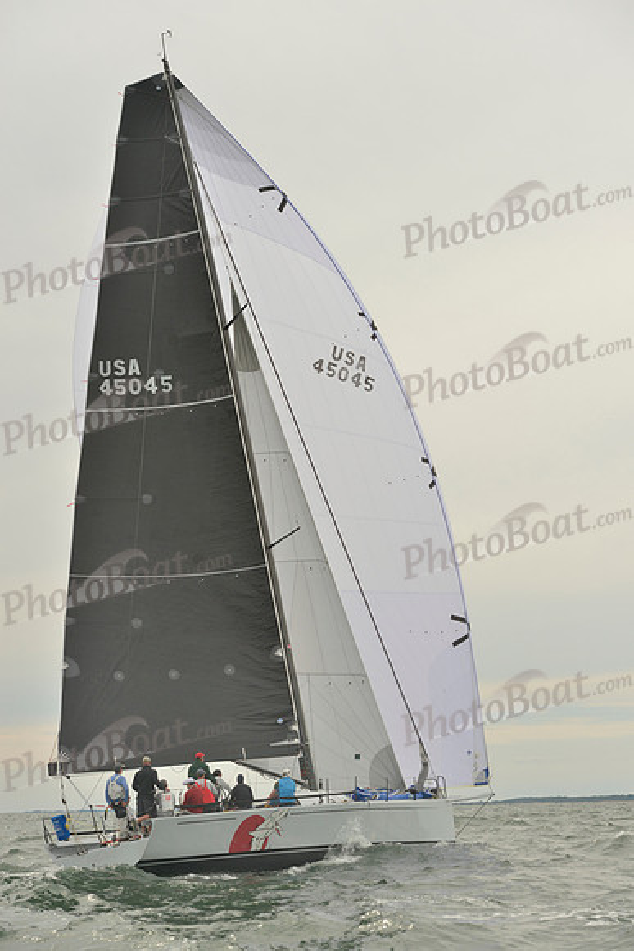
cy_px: 476
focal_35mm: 70
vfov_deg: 28.8
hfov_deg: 19.5
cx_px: 317
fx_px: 1848
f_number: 7.1
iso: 400
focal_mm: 70
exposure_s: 1/1250
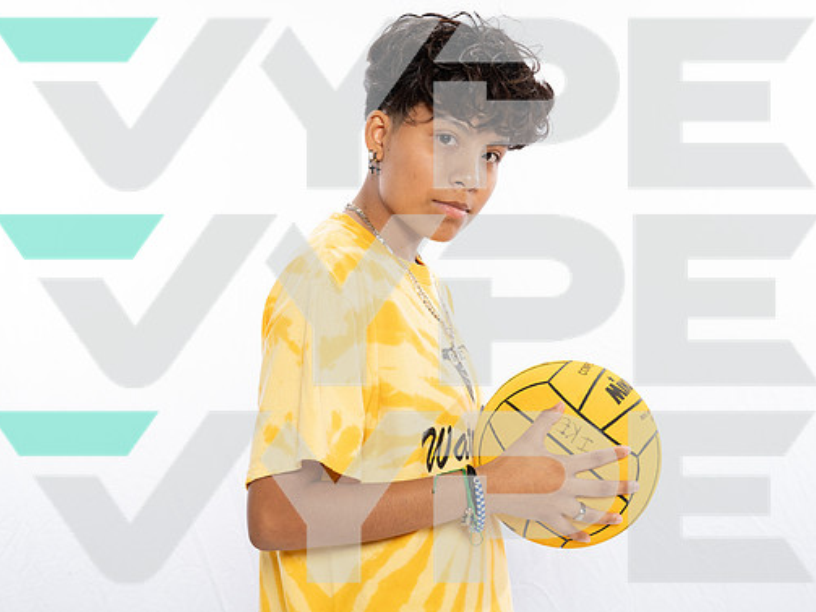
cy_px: 301
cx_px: 407
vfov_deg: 28.5
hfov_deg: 37.5
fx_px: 1202
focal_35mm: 51
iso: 1250
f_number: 10
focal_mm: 46
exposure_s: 1/250
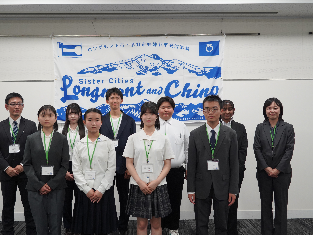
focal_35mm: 41
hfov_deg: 45.7
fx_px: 371
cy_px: 119
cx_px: 142
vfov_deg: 35.1
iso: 1000
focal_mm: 37
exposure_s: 1/160
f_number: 4
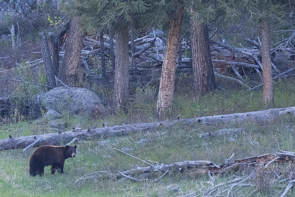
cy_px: 125
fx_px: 9091
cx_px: 107
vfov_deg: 1.2
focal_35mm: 1109
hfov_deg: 1.9
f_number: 8
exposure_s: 1/2000
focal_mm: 600
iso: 8000
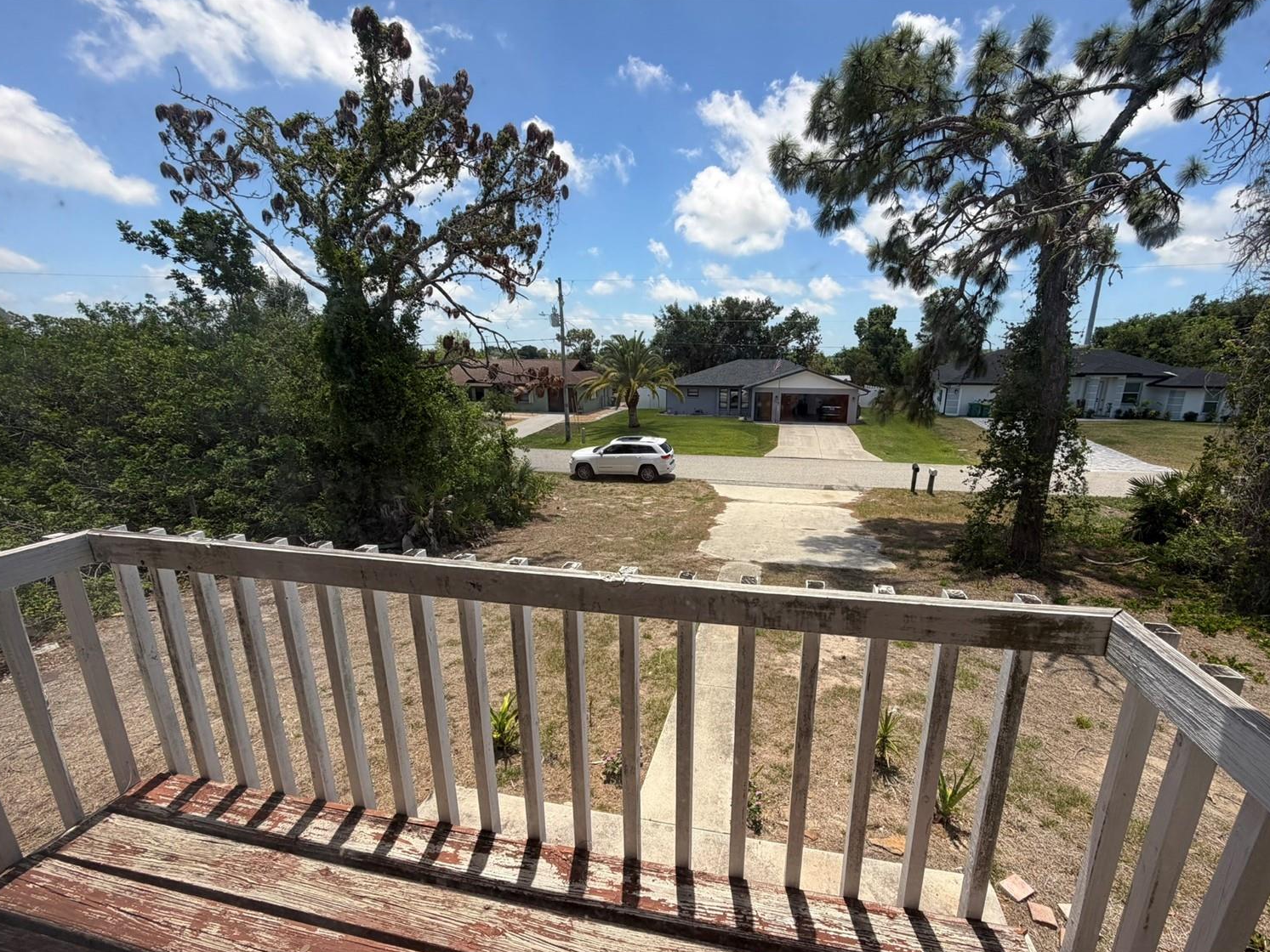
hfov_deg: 98.0
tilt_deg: -15.3
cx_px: 674
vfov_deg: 81.7
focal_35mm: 15
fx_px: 550
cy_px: 506
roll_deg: -0.3
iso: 40
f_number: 2.2
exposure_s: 1/770
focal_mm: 2.22
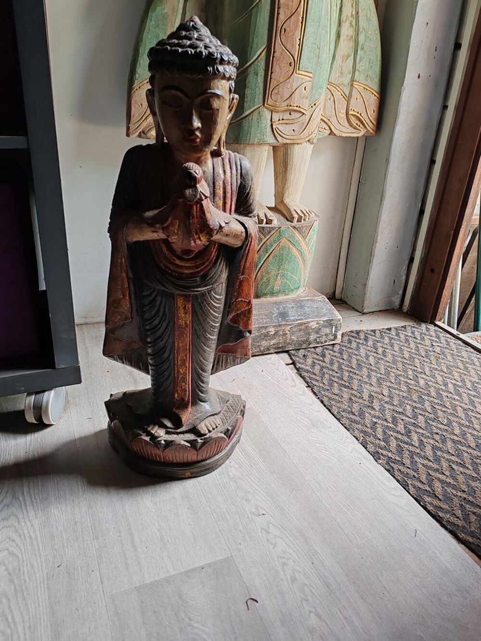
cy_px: 320
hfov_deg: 51.4
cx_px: 240
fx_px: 500
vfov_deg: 65.3
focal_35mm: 27
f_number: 1.9
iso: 400
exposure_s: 1/100
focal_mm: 6.12
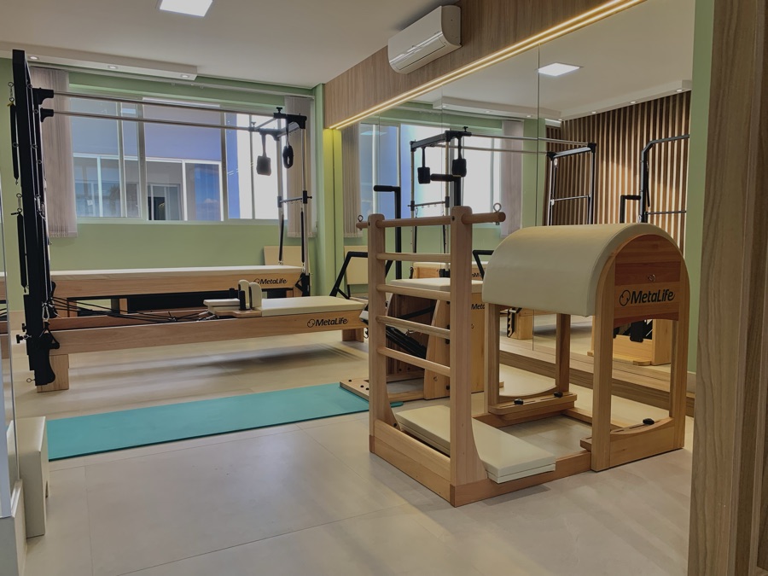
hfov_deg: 67.3
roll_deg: -0.2
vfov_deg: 53.1
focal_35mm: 26
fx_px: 577
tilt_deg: -6.2
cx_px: 384
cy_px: 288
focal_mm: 4.25
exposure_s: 1/120
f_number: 1.8
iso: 50
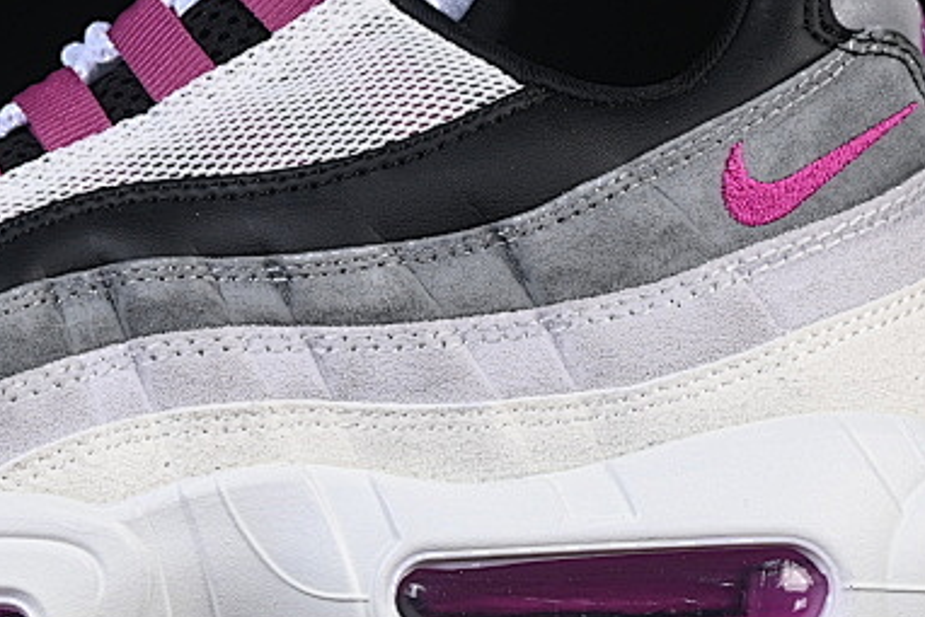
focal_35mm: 212
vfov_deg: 6.5
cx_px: 172
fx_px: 5449
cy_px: 186
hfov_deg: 9.7
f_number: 8
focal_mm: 50
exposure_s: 1/80
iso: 160
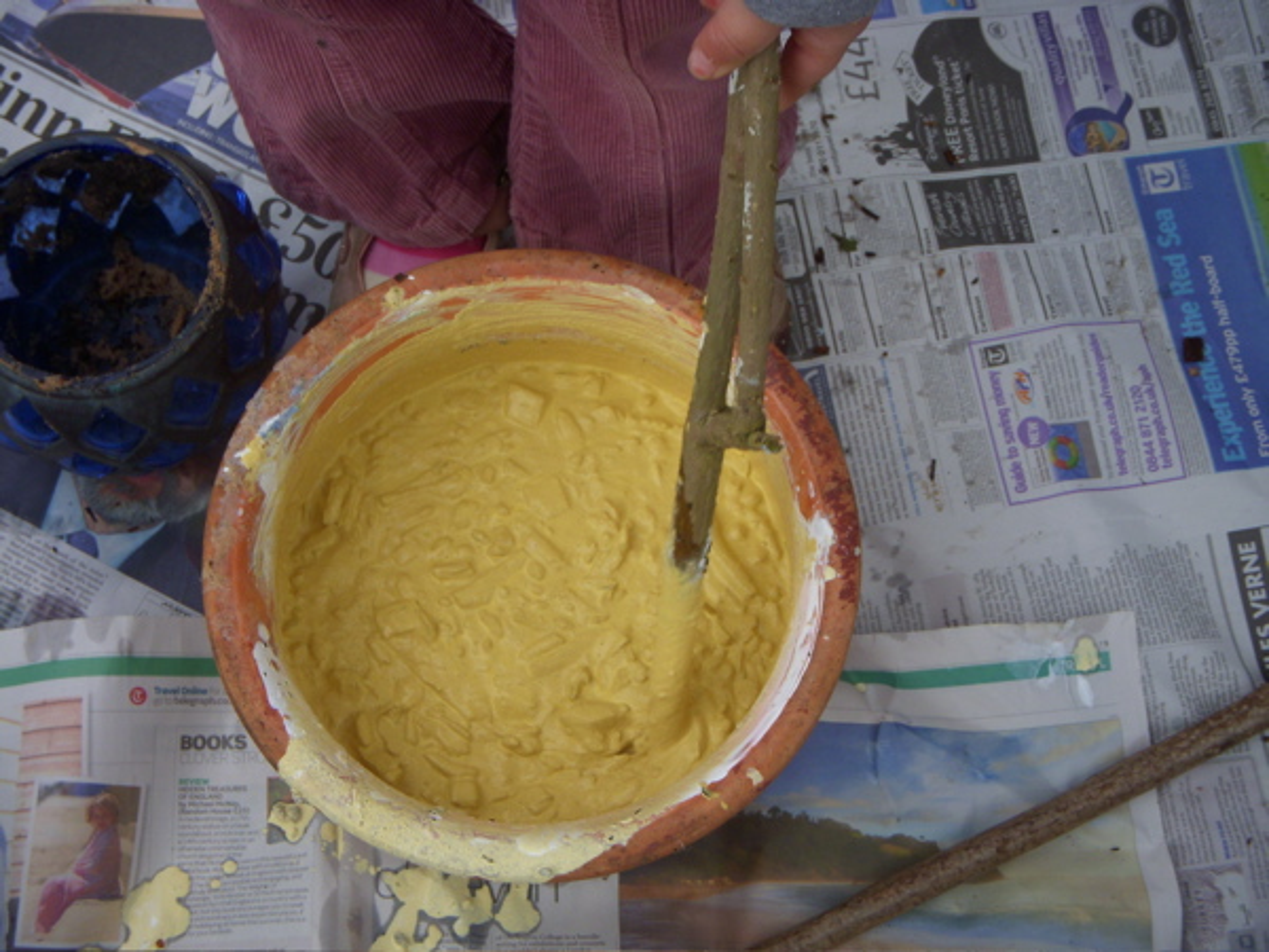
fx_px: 2090
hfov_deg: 33.8
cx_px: 634
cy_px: 476
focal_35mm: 57
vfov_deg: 25.7
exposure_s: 1/320
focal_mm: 9.4
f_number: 3.6
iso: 100
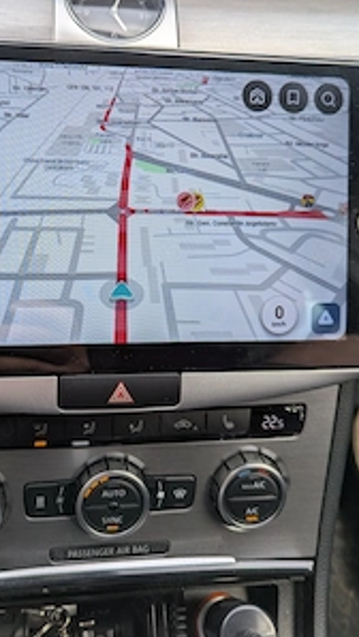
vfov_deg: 56.3
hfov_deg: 33.5
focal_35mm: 35
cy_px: 269
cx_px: 122
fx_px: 591
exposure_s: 1/351
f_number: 1.85
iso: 45
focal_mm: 6.81
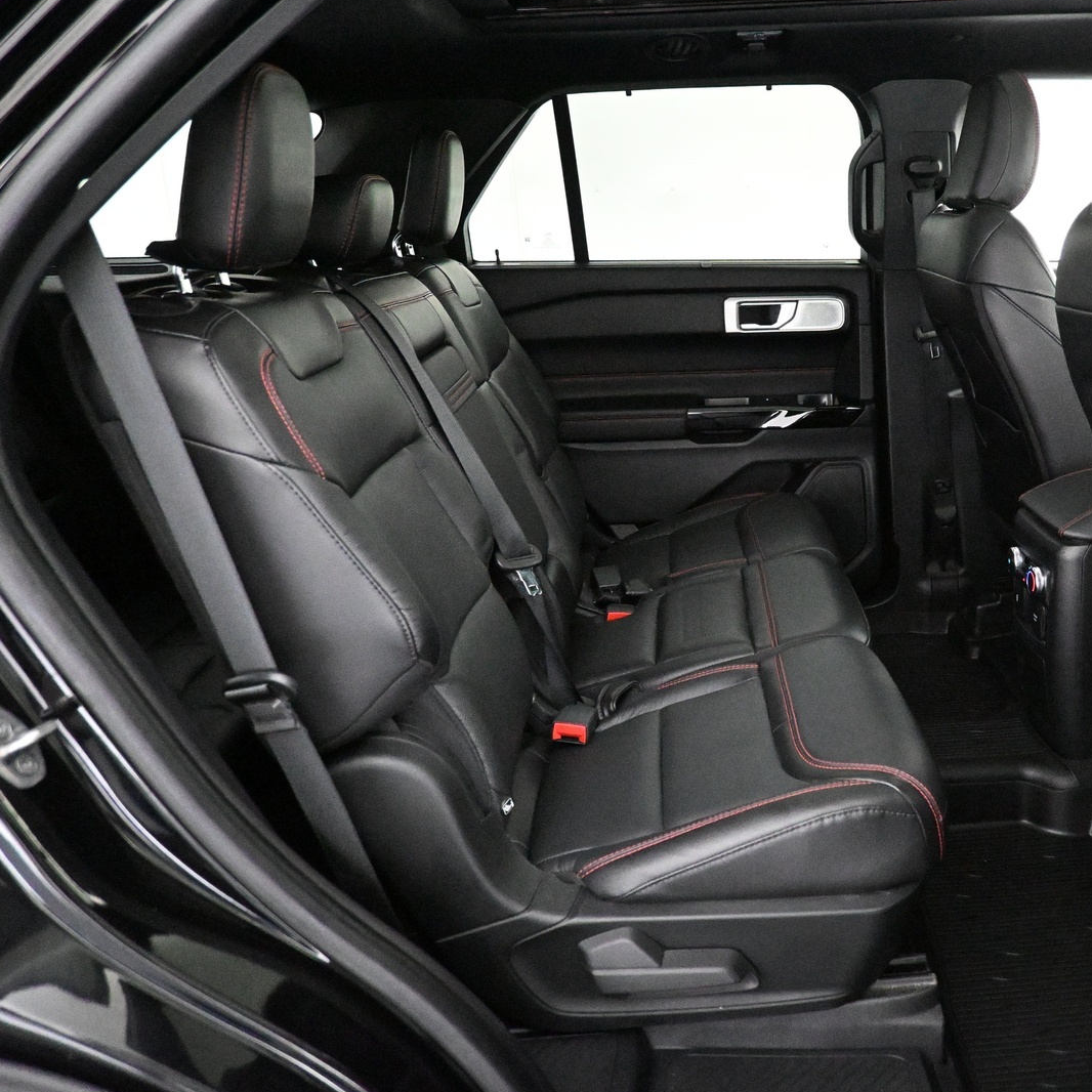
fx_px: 1106
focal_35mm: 31
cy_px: 546
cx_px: 772
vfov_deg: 52.5
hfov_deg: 51.0
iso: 12800
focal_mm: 16
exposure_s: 1/60
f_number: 3.5
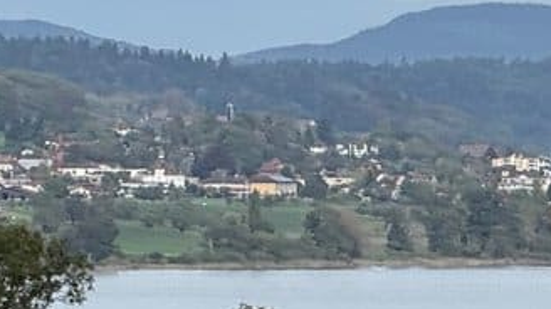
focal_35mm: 638
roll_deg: -2.0
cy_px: 225
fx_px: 9315
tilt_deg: -3.8
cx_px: -519
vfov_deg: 1.9
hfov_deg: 3.4
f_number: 2.8
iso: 50
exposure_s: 1/850
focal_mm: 15.66
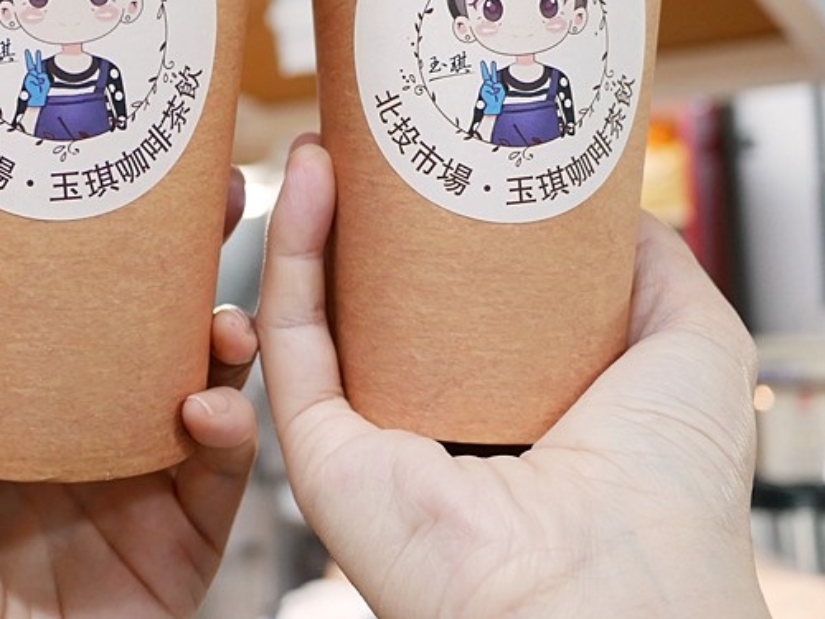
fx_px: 1335
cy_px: 64
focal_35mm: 56
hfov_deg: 33.8
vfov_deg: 25.3
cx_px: 231
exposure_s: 1/60
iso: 400
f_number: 2.5
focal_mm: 14
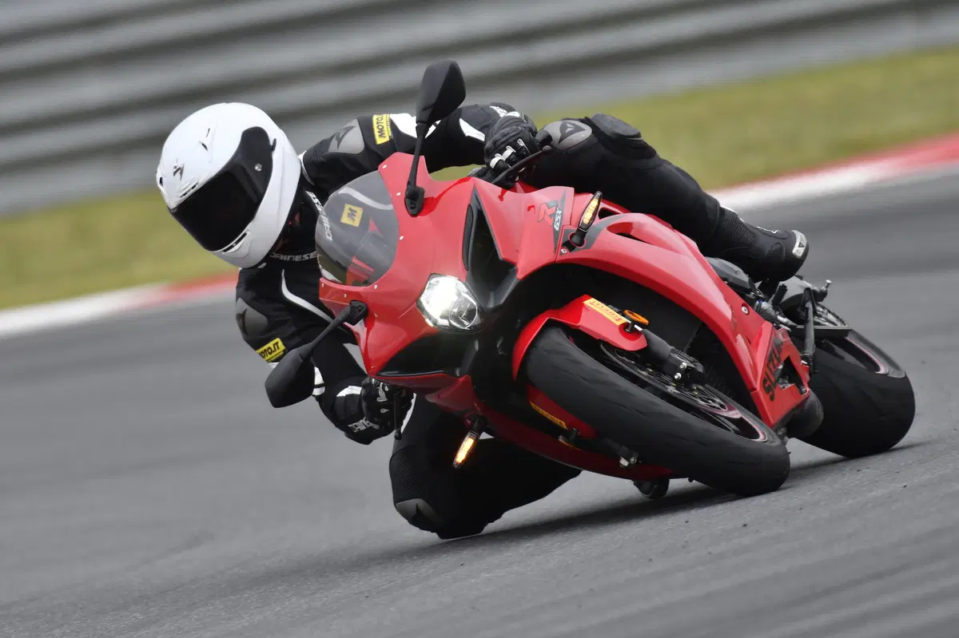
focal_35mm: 1050
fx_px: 27958
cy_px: 319
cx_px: 480
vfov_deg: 1.3
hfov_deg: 2.0
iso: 320
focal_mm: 700
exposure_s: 1/800
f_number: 5.6
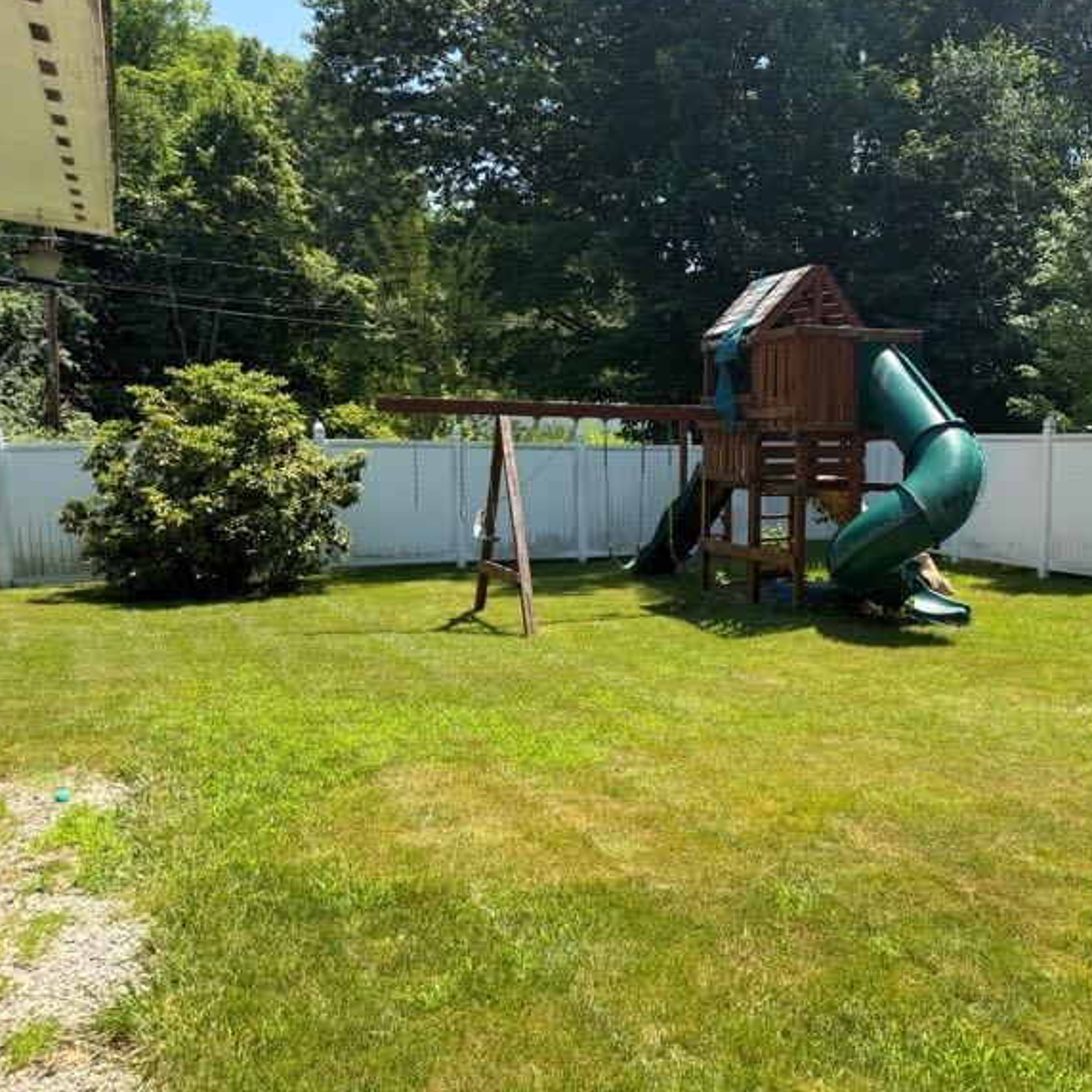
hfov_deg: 50.9
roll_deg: -0.7
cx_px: 781
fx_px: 1106
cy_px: 545
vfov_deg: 52.5
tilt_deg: -5.1
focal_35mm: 31
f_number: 1.78
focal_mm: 6.76
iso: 80
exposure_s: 1/2000
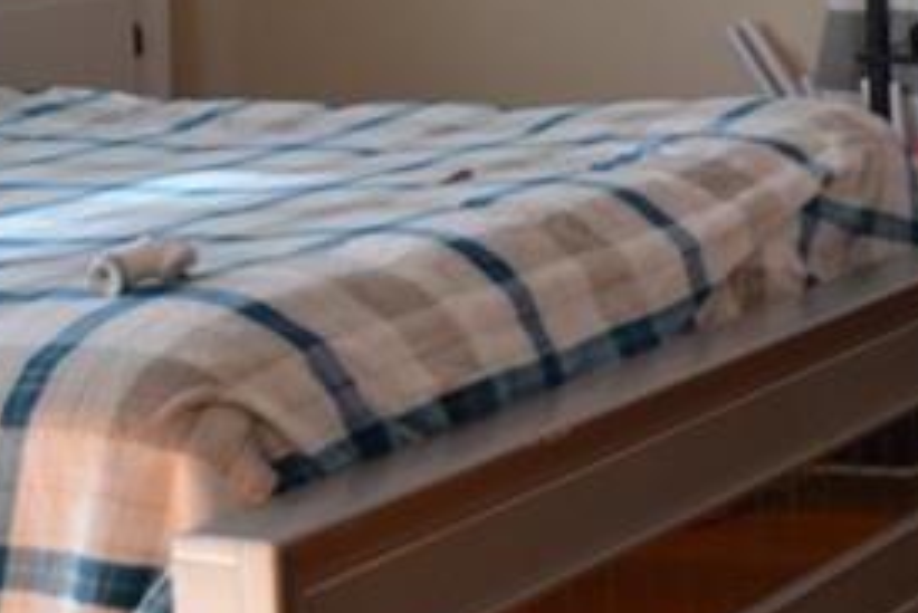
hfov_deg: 17.0
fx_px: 2857
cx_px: 1236
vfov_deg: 11.9
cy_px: -191
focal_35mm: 112
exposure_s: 1/30
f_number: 3.5
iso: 220
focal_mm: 20
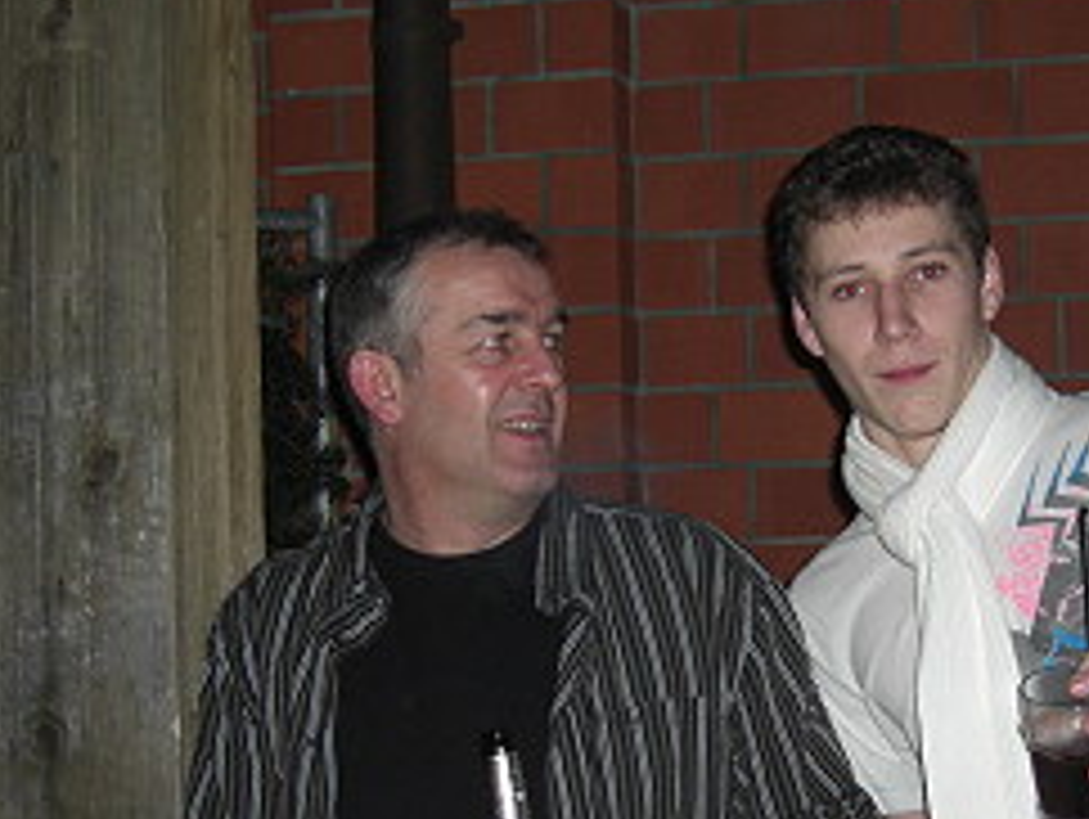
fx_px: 2393
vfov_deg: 19.3
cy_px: 574
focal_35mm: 76
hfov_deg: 25.4
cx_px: 765
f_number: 2.8
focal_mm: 7.9
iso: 200
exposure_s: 1/60
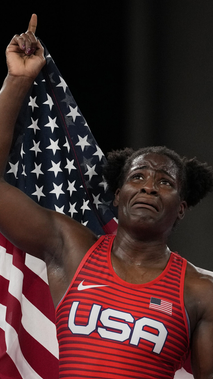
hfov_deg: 3.9
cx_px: 112
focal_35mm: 315
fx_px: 3163
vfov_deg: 6.9
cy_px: 190
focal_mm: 200
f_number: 3.5
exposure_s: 1/2500
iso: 2500
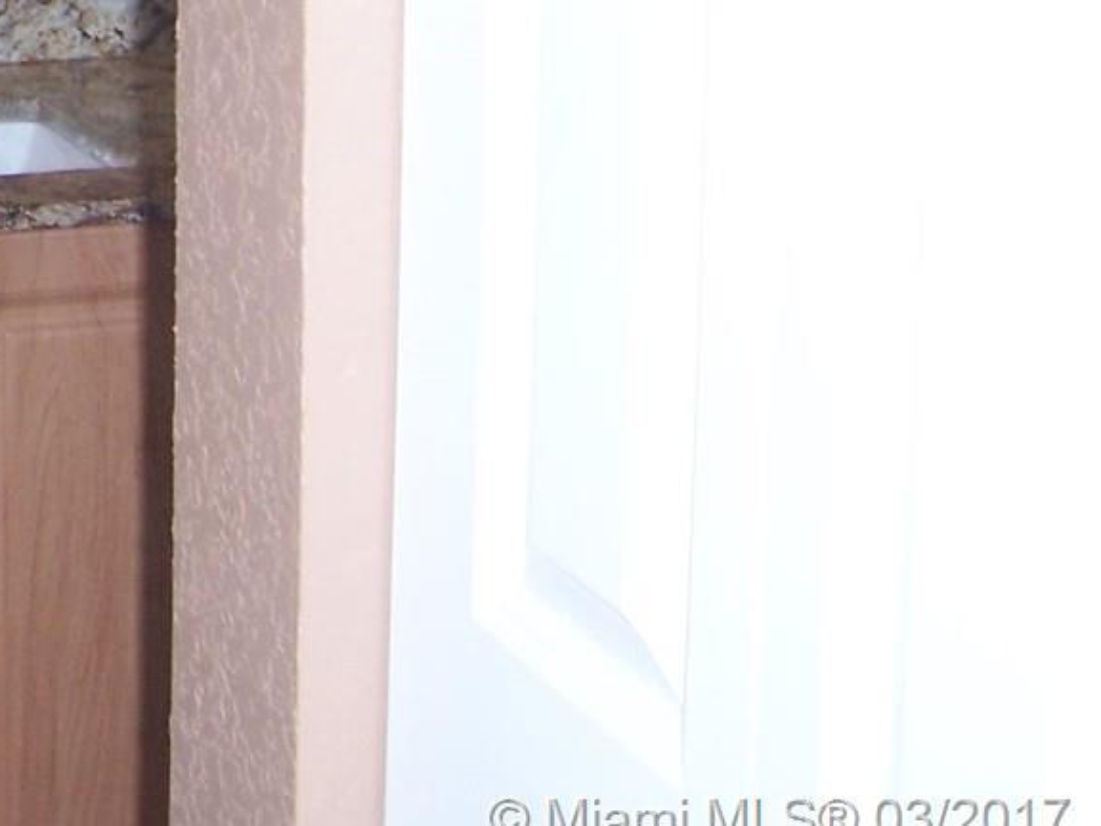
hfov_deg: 18.0
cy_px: -291
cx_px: -422
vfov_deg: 14.1
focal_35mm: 100
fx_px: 3181
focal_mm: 6
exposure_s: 1/60
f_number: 3
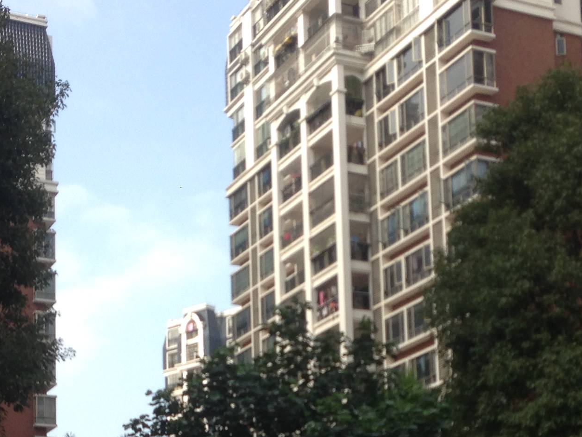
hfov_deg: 22.8
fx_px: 1446
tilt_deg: +14.7
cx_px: 289
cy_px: 487
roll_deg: -0.6
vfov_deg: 16.6
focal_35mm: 86
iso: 50
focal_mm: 4.12
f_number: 2.4
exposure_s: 1/713
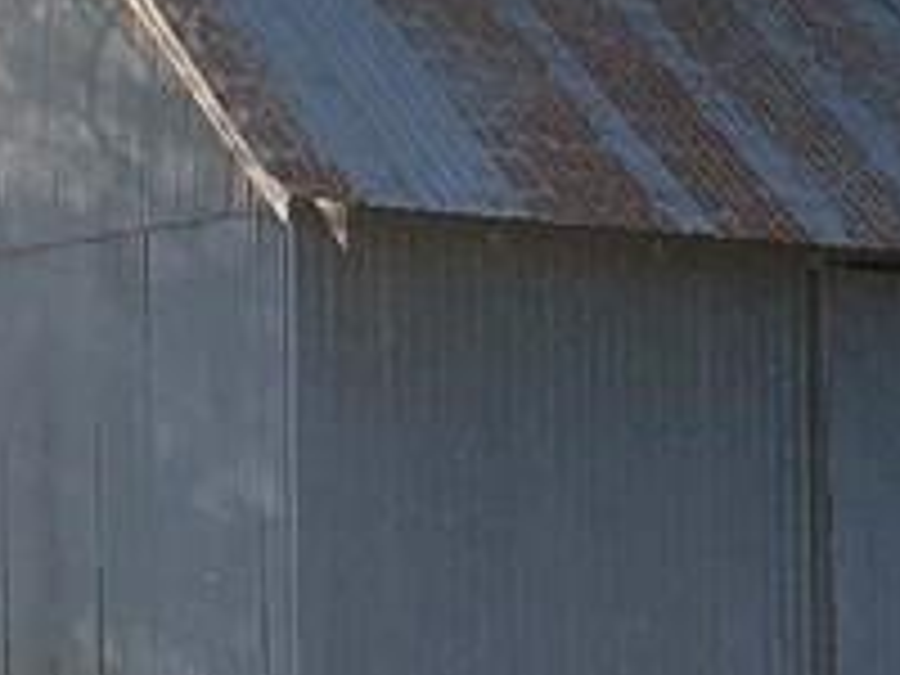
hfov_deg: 12.2
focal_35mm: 133
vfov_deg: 11.1
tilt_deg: -2.0
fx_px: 3458
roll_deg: +1.8
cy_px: 531
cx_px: 2066
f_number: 1.8
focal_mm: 4.25
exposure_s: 1/1845
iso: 25
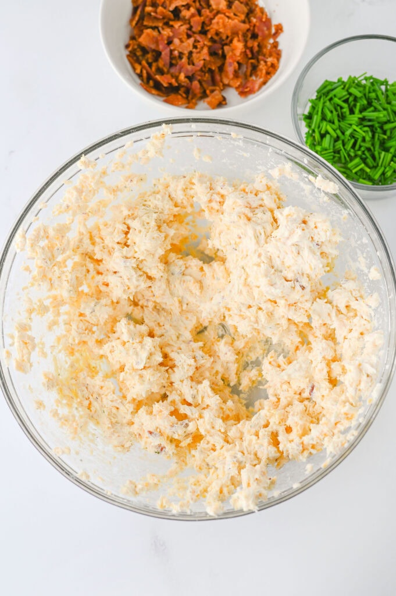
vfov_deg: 39.6
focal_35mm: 50
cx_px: 198
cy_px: 298
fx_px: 826
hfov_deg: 26.9
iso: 100
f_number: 5
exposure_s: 1/80
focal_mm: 50
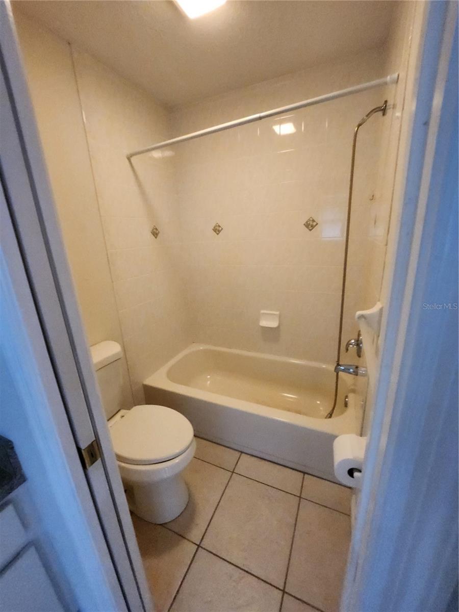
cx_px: 230
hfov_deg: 89.9
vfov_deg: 106.2
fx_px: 230
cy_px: 306
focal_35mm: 13
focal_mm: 1.7
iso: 500
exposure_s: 1/30
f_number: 2.2
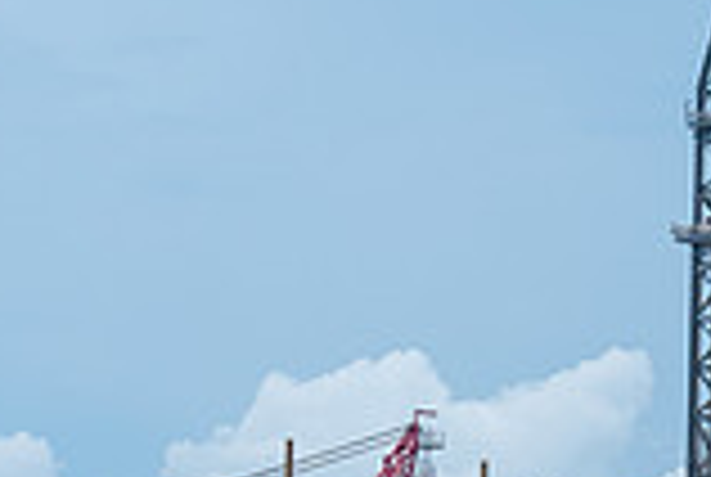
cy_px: 763
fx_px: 7539
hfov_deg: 5.4
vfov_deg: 3.6
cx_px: 950
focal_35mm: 381
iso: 200
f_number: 5
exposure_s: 1/800
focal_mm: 67.1
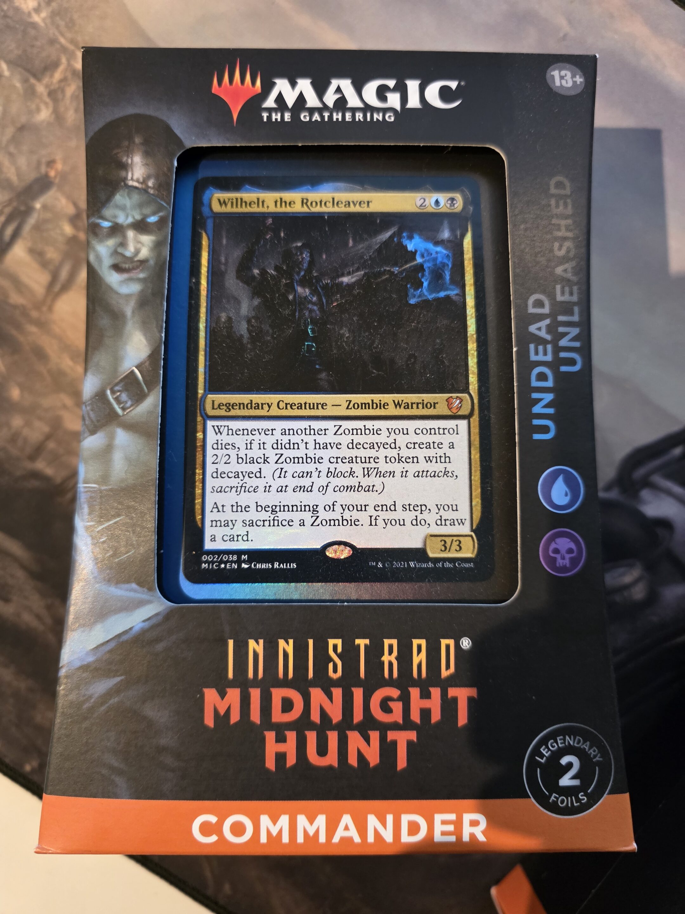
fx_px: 607
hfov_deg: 58.9
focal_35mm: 23
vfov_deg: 73.9
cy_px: 457
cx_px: 342
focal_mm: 6.3
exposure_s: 1/100
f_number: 1.7
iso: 800
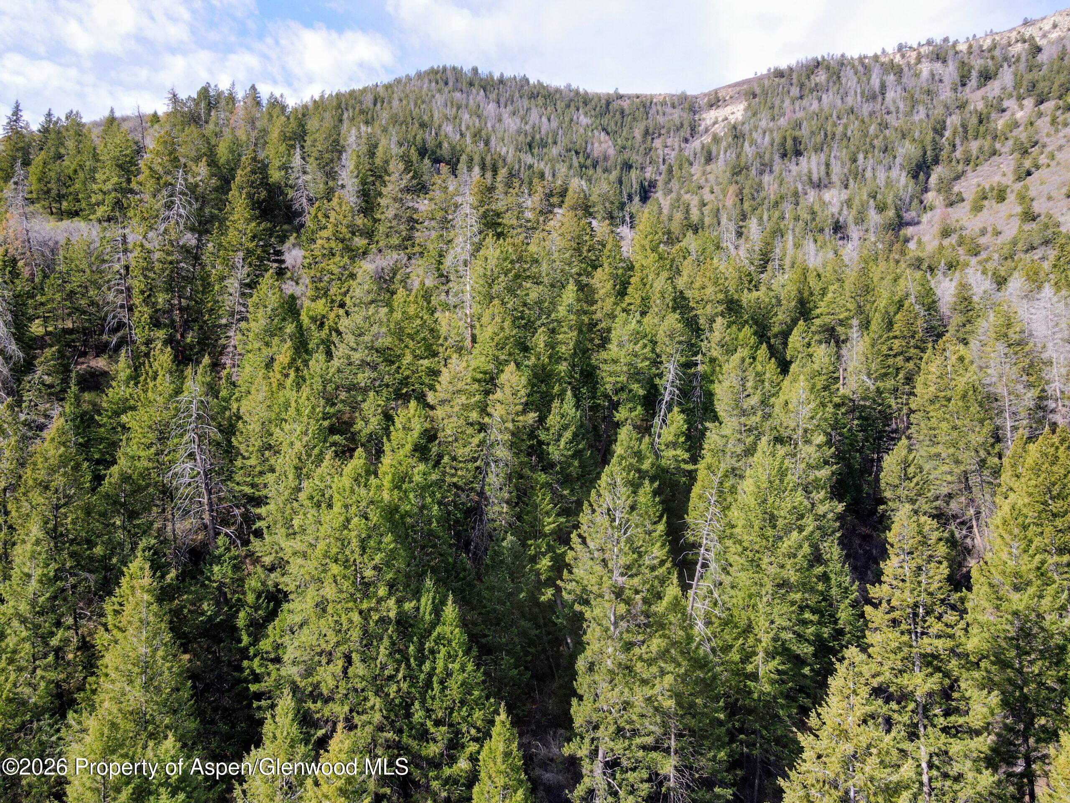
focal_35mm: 24
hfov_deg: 71.6
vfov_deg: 56.8
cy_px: 402
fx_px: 742
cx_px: 535
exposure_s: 1/350
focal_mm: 4.5
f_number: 2.8
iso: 100
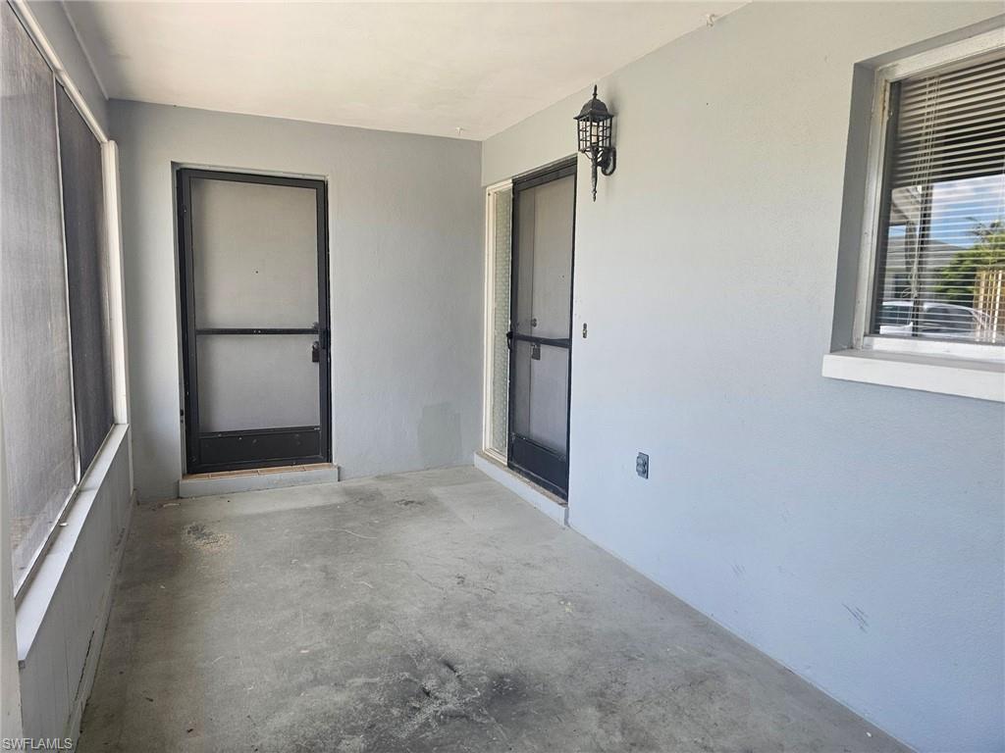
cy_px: 376
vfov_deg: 58.9
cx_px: 502
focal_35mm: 23
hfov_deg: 73.9
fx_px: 668
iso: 50
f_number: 1.7
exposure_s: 1/180
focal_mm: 6.3
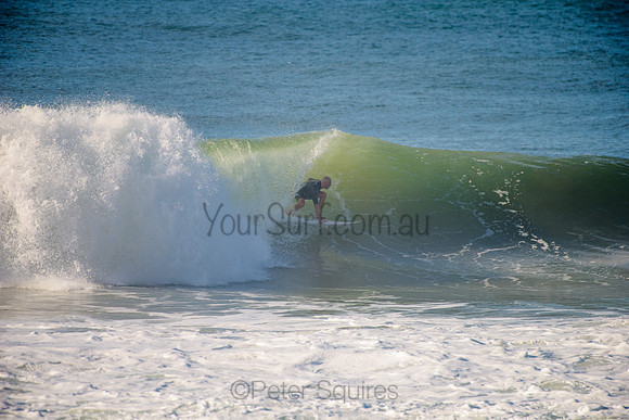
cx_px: 314
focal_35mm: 500
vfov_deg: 2.8
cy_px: 210
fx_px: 8738
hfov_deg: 4.1
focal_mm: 500
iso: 180
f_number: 5.6
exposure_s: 1/1600
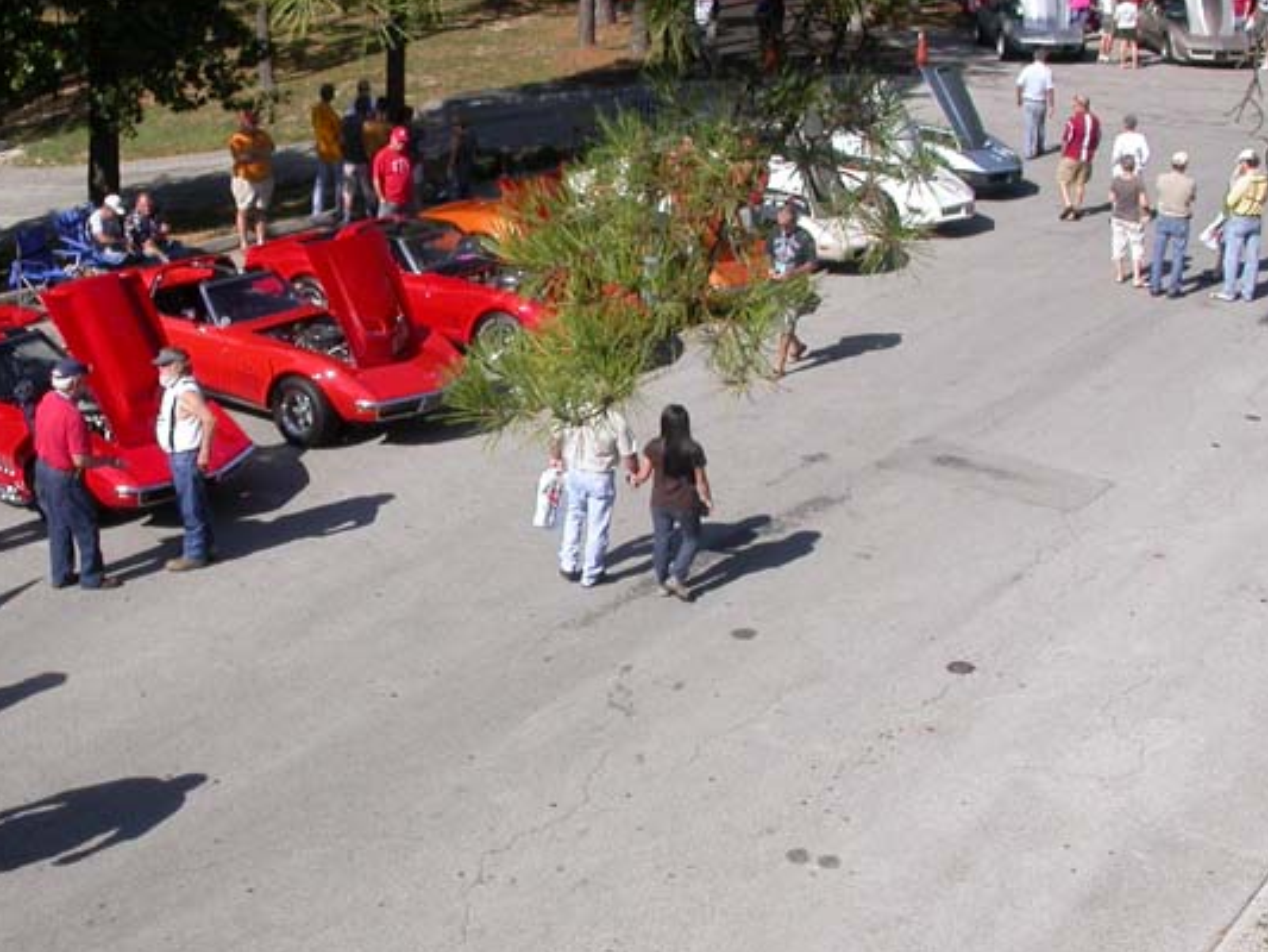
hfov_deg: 33.3
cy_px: 421
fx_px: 2088
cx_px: 366
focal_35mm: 57
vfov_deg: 25.7
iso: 100
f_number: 7.5
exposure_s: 1/297
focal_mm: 7.85
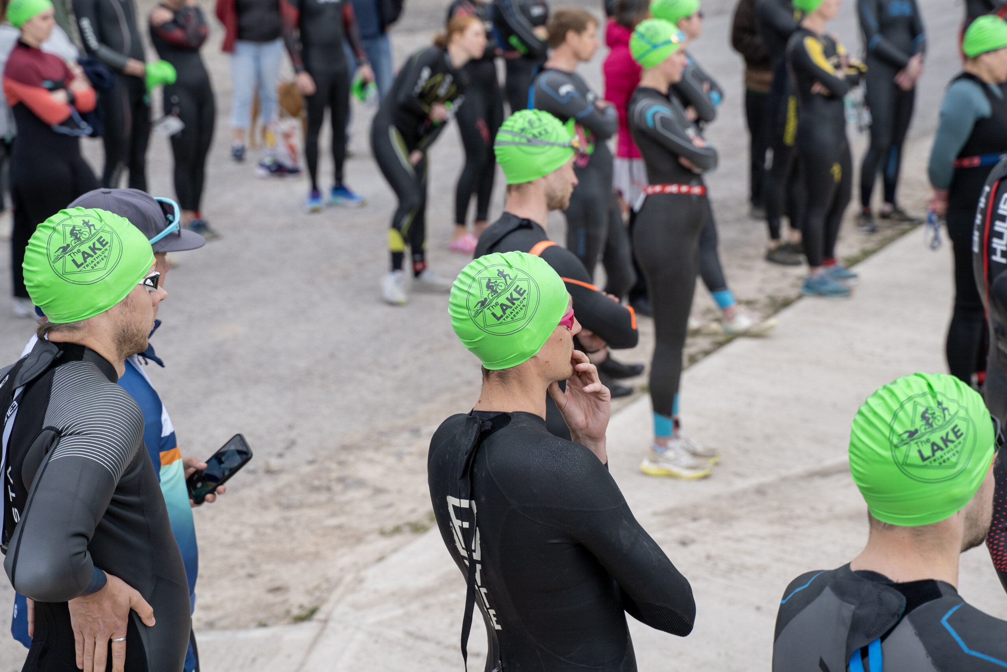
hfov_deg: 27.0
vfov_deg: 18.2
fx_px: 2098
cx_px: 504
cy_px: 336
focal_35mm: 75
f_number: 4.5
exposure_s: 1/500
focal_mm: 75
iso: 500
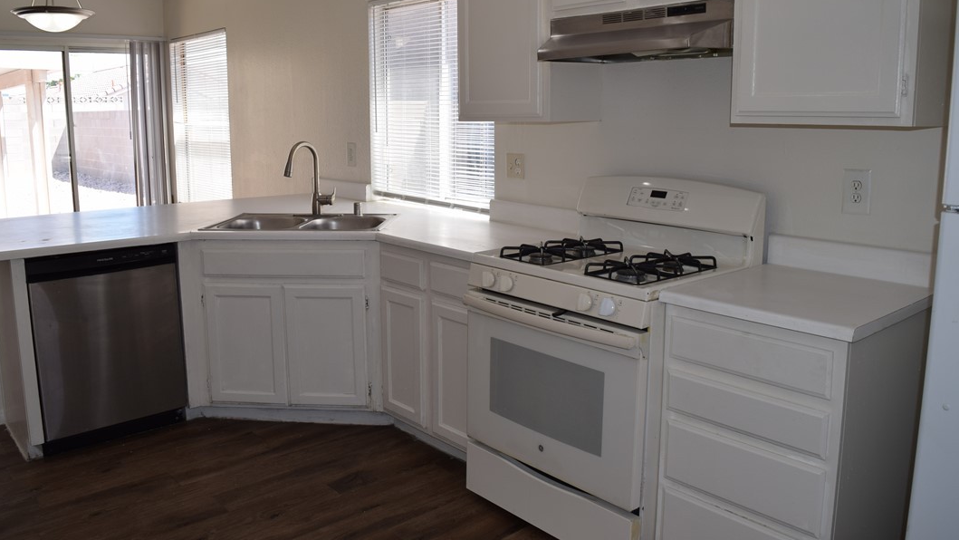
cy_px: 245
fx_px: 738
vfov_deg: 40.2
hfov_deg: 66.1
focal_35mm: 29
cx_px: 473
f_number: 5.6
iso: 200
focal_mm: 18
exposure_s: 1/125
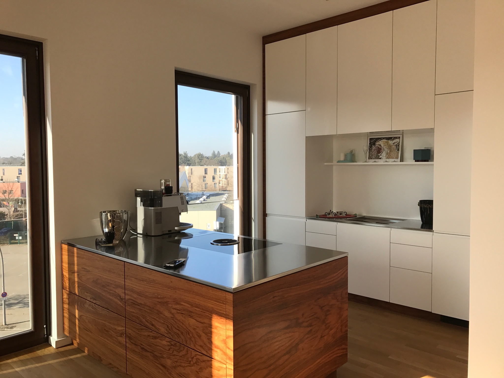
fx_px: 408
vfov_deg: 49.7
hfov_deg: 63.4
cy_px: 189
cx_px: 252
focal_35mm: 28
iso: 20
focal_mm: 3.99
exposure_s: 1/567
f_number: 1.8
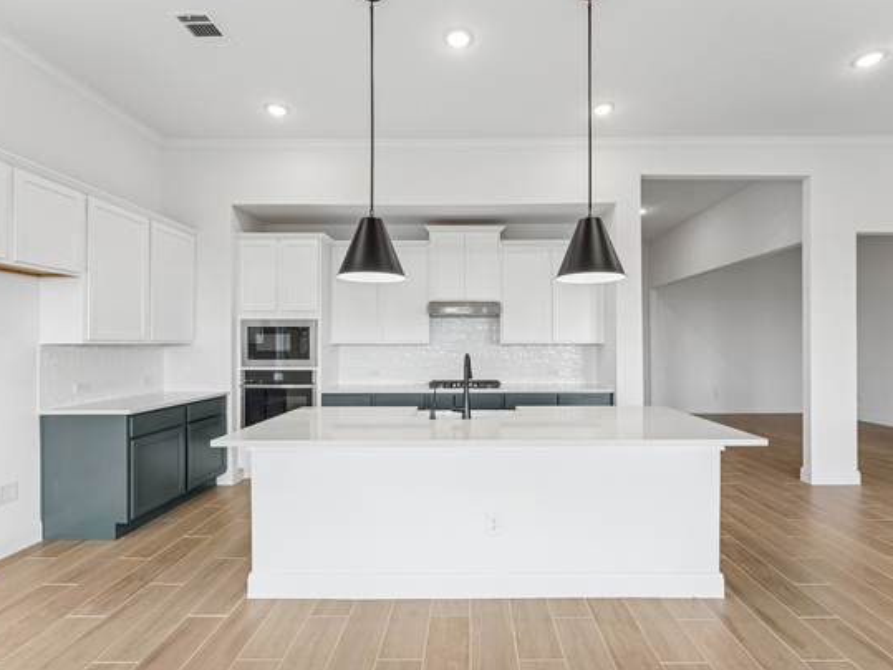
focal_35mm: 16
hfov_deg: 94.5
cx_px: 456
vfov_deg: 78.1
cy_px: 336
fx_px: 413
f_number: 10
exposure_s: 1/8
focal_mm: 14
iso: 100
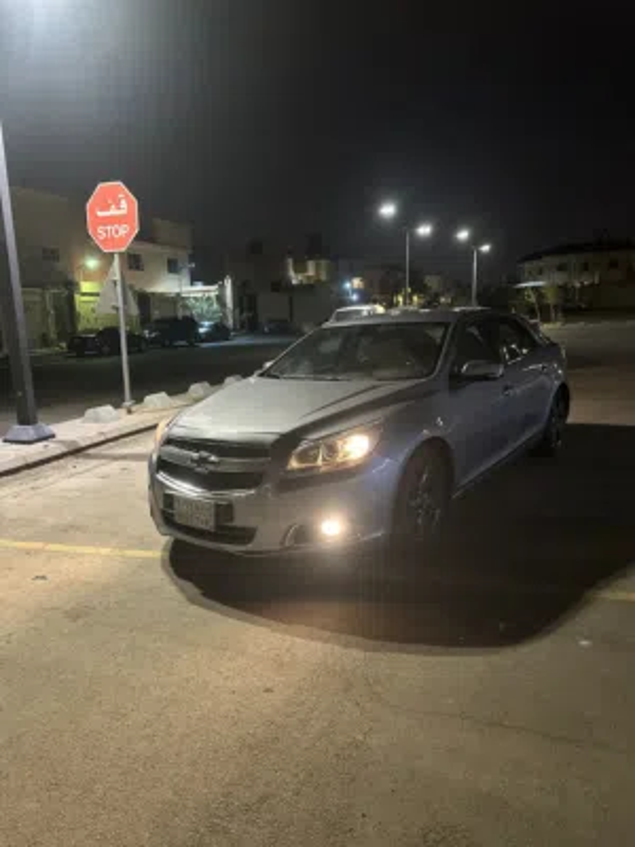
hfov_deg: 56.8
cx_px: 318
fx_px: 587
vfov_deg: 71.6
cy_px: 424
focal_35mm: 24
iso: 800
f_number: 1.78
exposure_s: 1/40
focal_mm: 6.86
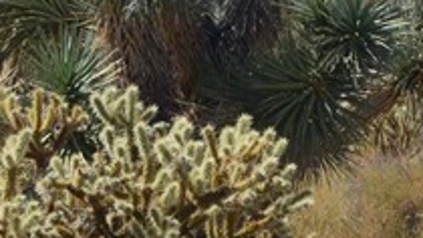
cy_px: 69
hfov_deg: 5.0
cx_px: 764
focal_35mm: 422
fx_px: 4732
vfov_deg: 2.9
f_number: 10
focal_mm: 52
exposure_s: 1/320
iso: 400
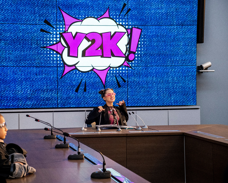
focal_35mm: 83
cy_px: 91
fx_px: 560
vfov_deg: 18.5
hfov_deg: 23.0
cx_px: 91
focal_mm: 48.4
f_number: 5
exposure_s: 1/125
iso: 1600
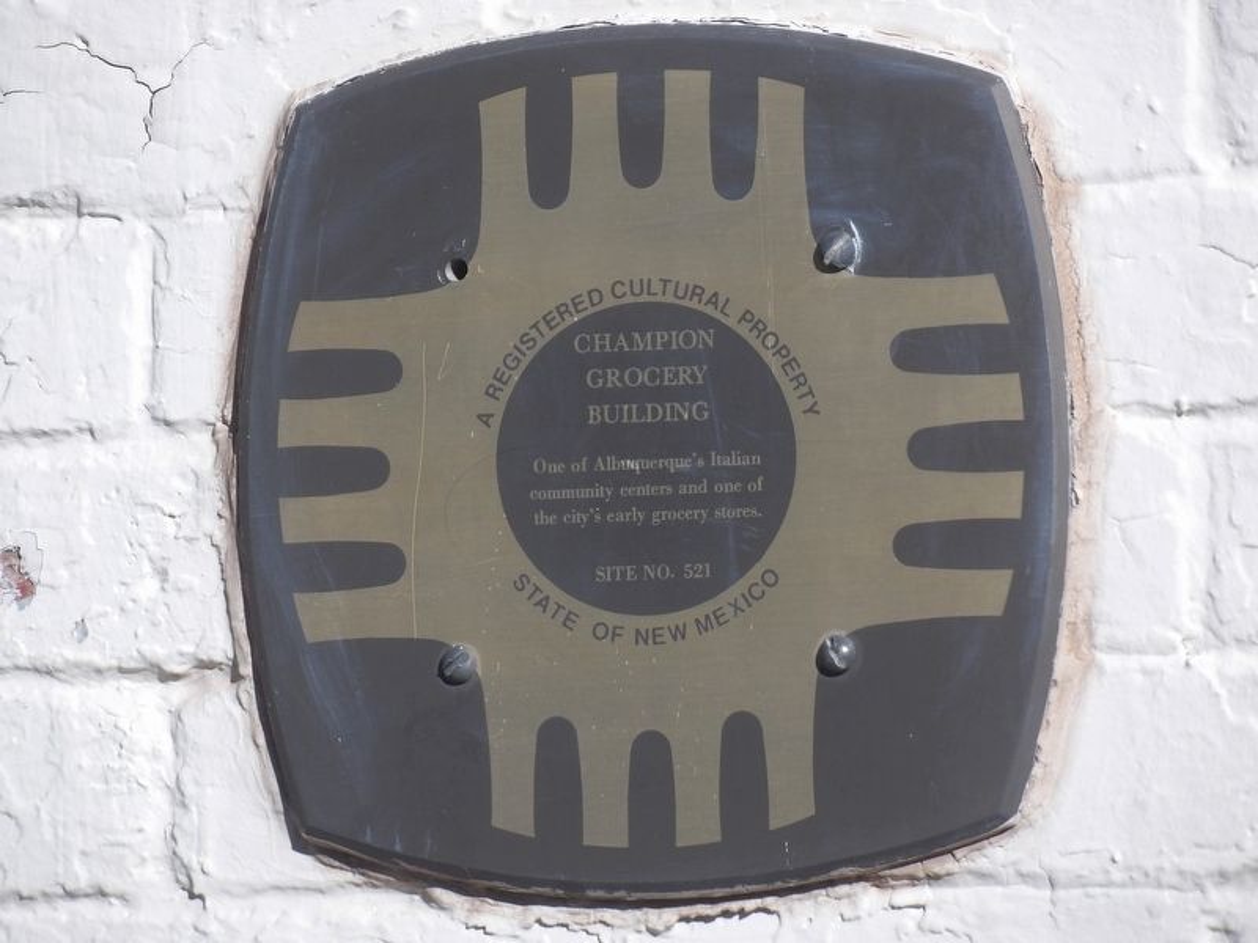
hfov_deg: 3.9
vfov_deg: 2.9
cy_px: 472
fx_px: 18607
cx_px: 629
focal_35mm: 512
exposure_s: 1/924
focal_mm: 91.8
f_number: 4.1
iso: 100
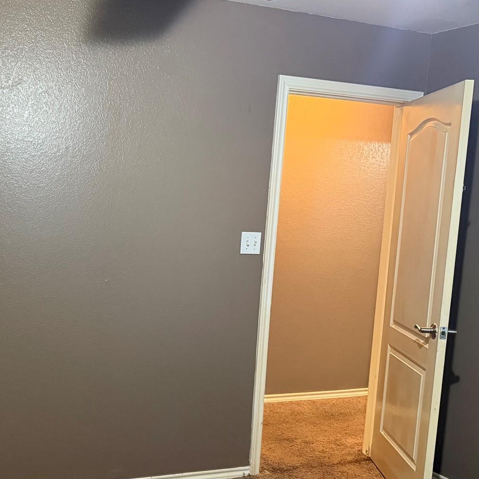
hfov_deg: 37.0
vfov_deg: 39.1
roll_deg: -2.5
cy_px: 262
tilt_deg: -6.1
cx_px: 60
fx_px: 673
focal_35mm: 43
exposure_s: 1/40
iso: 800
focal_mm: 6.76
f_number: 1.78
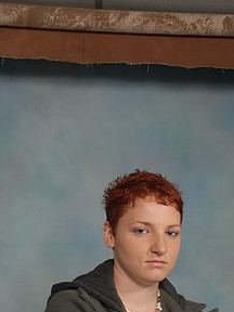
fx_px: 838
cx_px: 148
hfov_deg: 15.9
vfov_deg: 20.5
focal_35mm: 93
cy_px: 304
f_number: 5.6
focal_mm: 32
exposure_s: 1/125
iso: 100
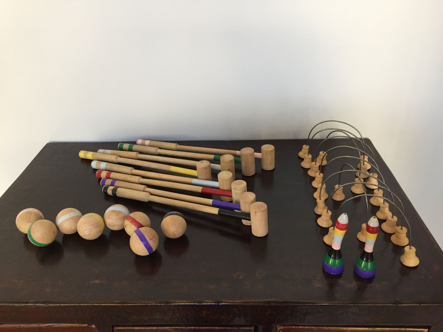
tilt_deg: -34.1
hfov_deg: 61.7
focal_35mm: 29
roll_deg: +2.8
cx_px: 222
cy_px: 166
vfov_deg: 48.2
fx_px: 371
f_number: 2.2
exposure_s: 1/33
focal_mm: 4.15
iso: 160
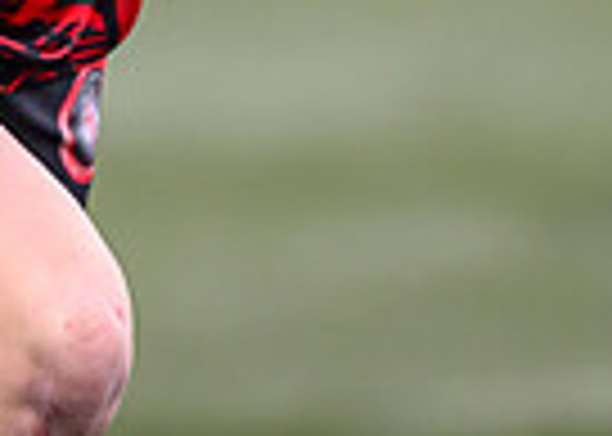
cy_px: -381
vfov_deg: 0.7
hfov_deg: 1.0
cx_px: -366
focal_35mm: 1926
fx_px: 33460
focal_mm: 400
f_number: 3.2
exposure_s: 1/1250
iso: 500
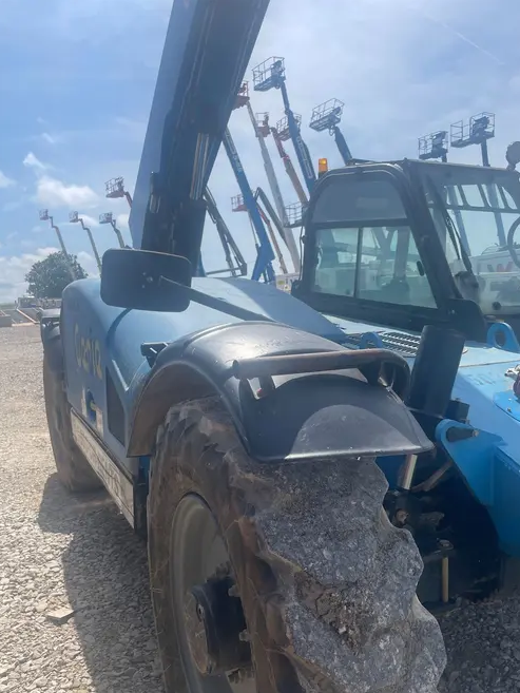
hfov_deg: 48.2
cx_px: 267
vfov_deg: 61.5
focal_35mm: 29
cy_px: 384
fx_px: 581
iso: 32
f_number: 1.6
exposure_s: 1/4132
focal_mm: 4.2
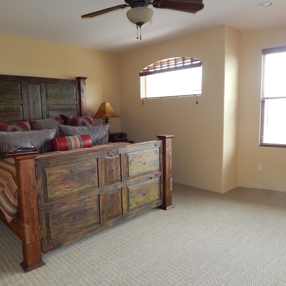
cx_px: 137
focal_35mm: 26
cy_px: 143
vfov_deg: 60.9
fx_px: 243
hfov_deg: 60.9
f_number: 3
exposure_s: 1/30
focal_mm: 4
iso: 200
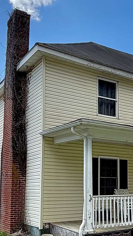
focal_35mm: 48
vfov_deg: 42.0
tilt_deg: +4.8
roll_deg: +0.1
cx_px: 124
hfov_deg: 24.1
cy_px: 166
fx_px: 301
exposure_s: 1/799
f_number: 2.2
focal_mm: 2.22
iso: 25
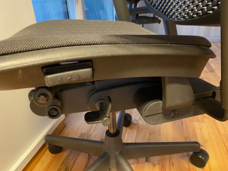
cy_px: 86
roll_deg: +2.5
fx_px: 171
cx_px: 114
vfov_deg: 53.1
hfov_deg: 67.3
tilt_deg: -25.7
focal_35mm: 26
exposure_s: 1/25
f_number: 1.8
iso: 640
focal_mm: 4.25
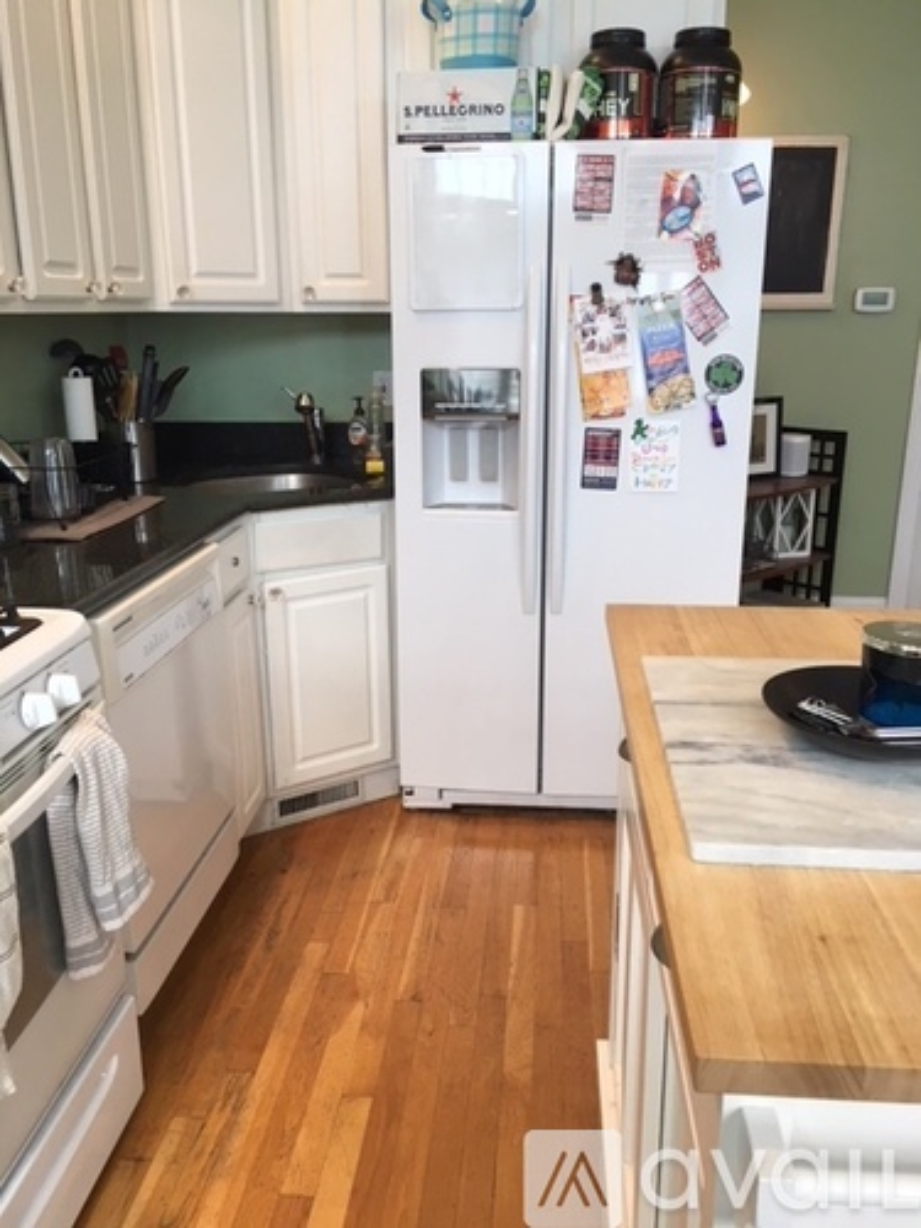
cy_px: 614
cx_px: 460
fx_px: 1029
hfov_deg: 48.2
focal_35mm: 29
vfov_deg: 61.7
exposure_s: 1/30
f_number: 2.2
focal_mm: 4.15
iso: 50
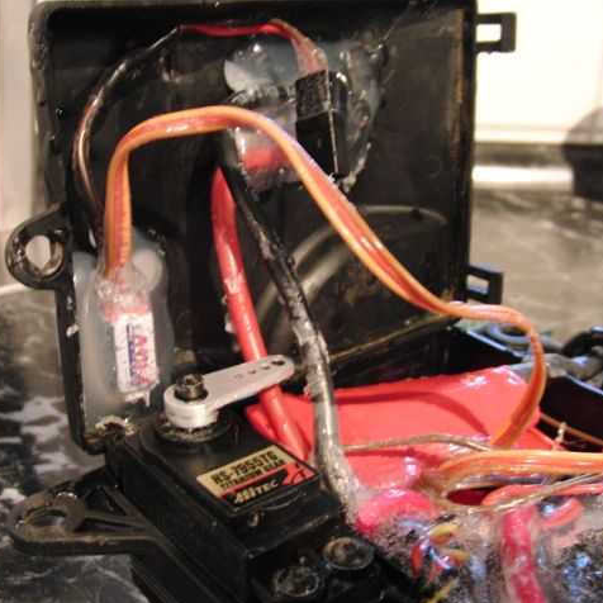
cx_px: 267
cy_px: 303
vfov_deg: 38.3
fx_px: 867
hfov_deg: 38.3
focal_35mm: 44
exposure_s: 1/8
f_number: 3.6
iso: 400
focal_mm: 6.42
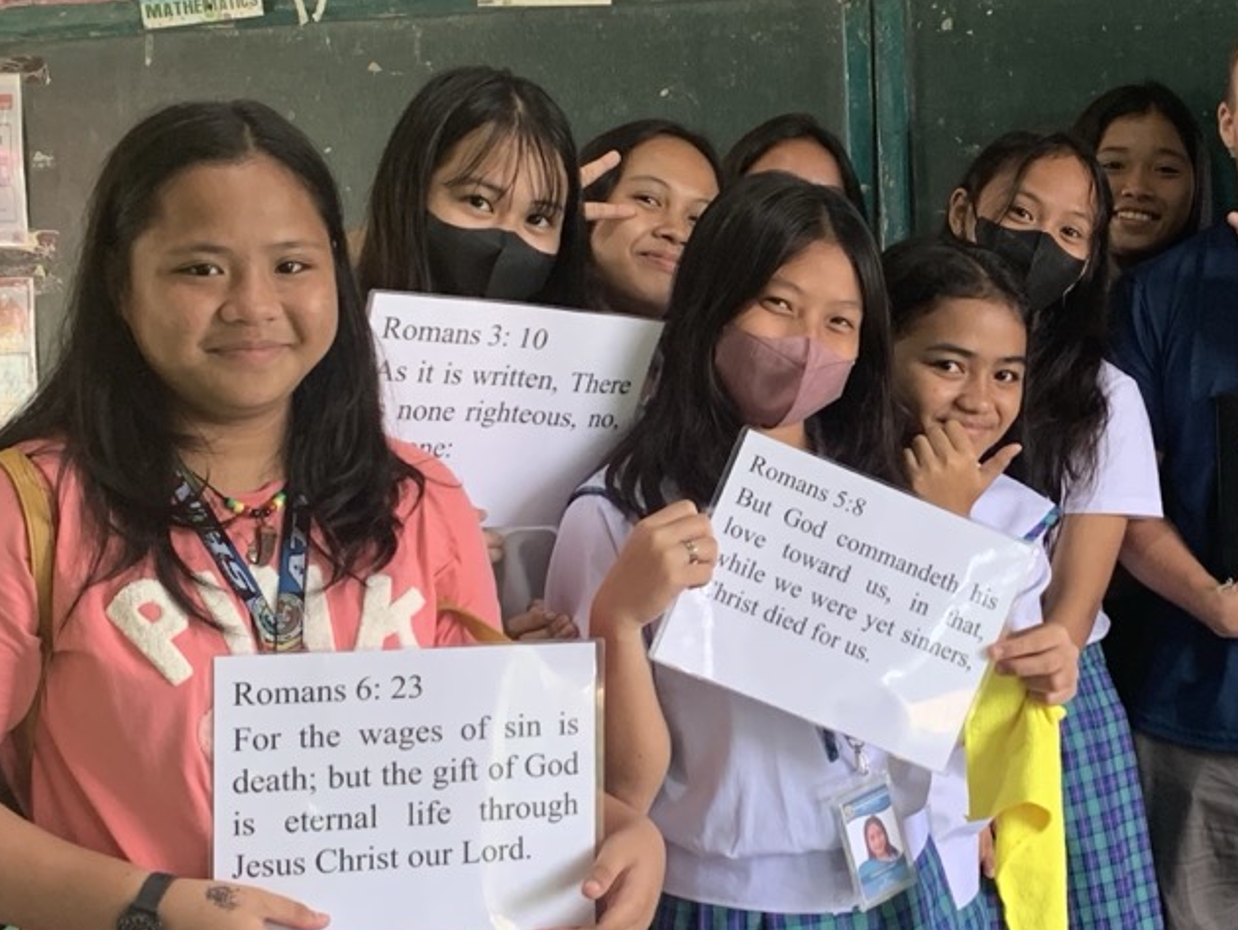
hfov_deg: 28.5
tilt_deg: -6.6
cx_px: 1059
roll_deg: +1.3
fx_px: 2361
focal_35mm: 66
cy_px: 423
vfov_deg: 22.3
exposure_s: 1/60
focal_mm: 4.25
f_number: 1.8
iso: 100
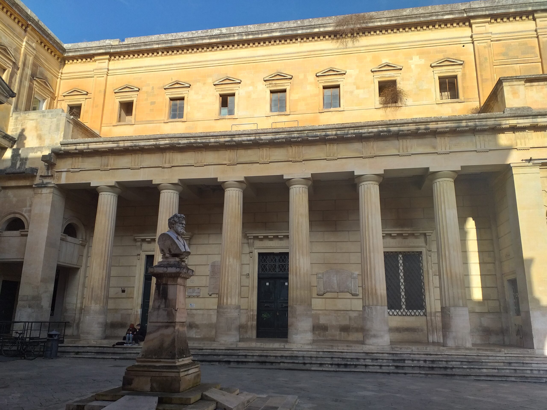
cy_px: 205
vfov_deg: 53.1
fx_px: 411
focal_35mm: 26
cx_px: 274
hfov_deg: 67.3
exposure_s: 1/1463
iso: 41
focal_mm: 3.6
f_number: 1.9
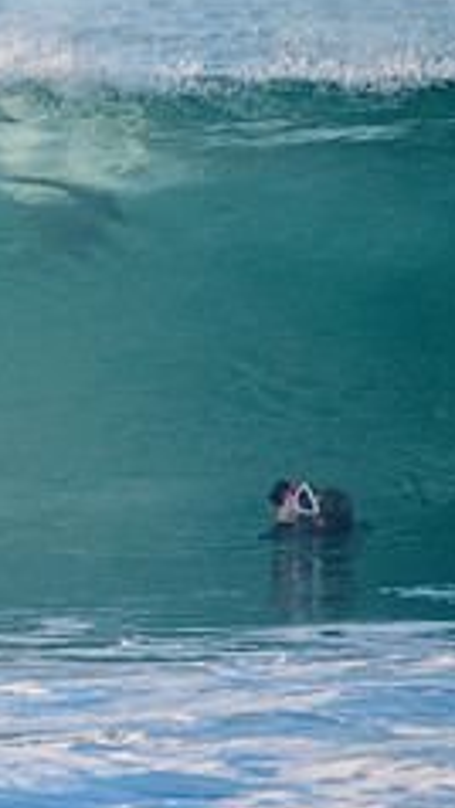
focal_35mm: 1277
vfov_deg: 1.7
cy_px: 287
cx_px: -441
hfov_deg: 1.0
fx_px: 27370
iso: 500
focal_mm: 500
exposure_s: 1/1250
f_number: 5.6
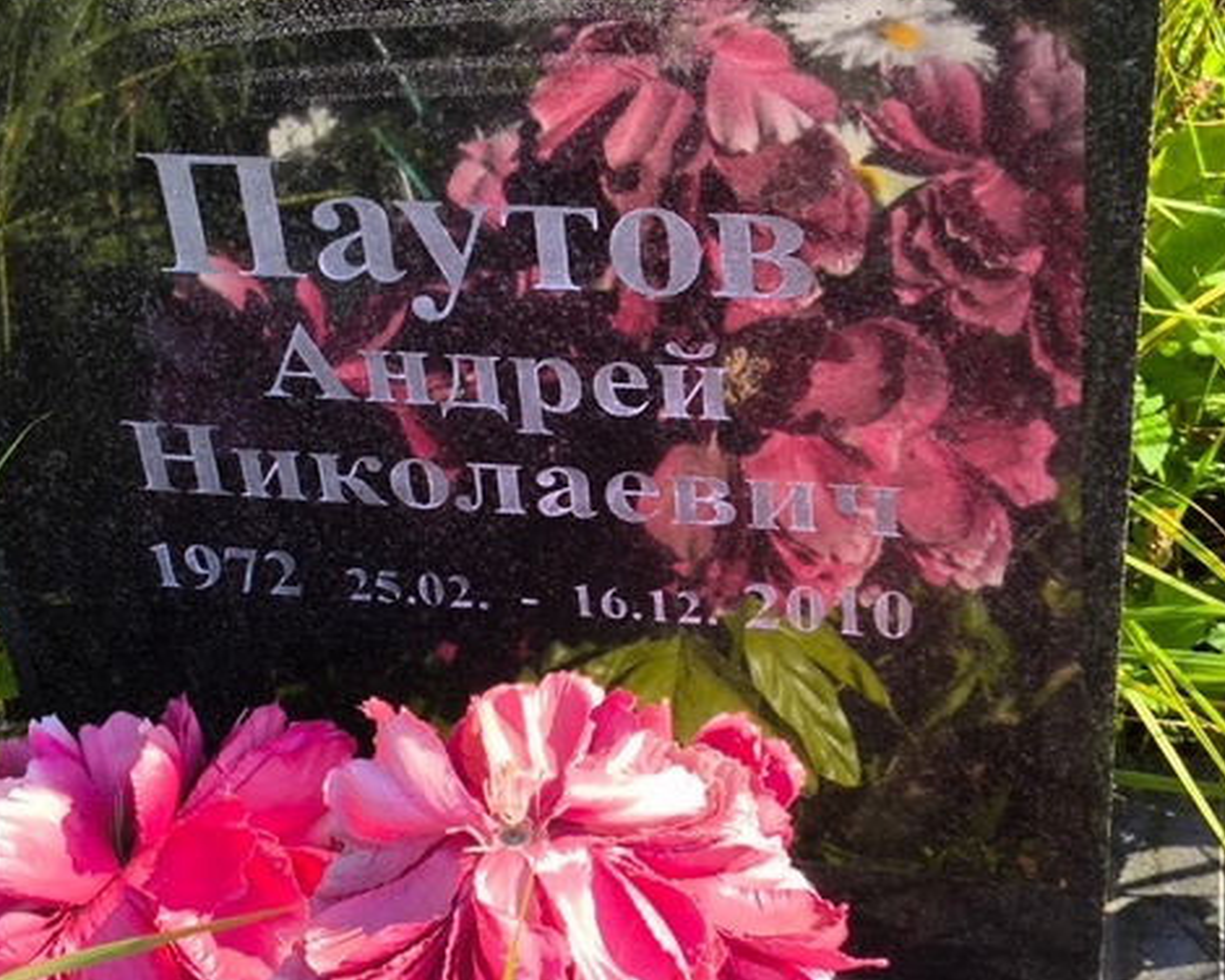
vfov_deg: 18.5
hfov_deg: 22.8
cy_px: 409
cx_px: 319
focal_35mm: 83
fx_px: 3009
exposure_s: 1/416
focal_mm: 4.71
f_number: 1.7
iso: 50
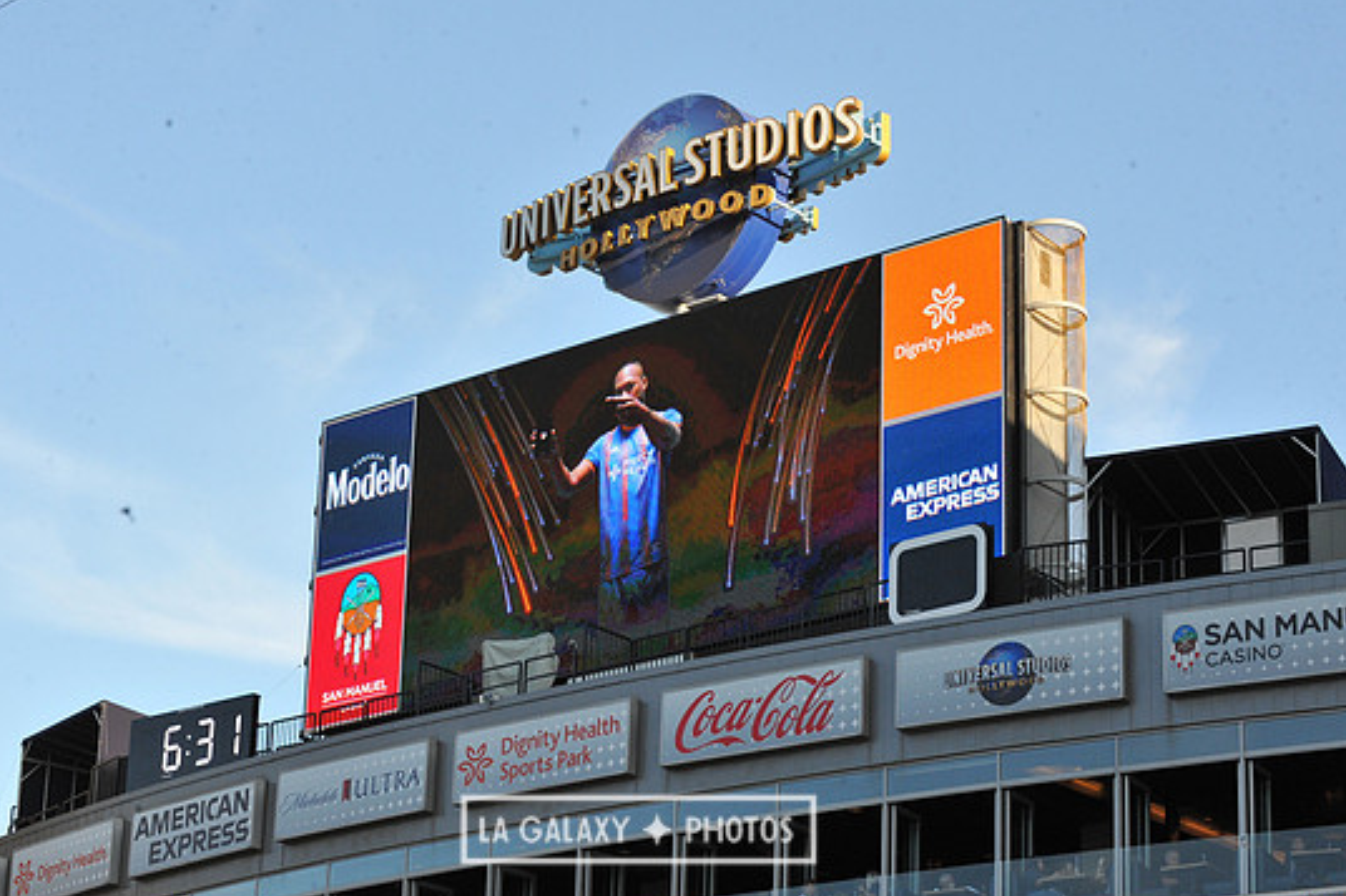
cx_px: 638
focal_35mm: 93
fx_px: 3476
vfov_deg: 14.7
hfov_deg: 21.9
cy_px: 452
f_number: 13
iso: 1600
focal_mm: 86
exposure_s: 1/640
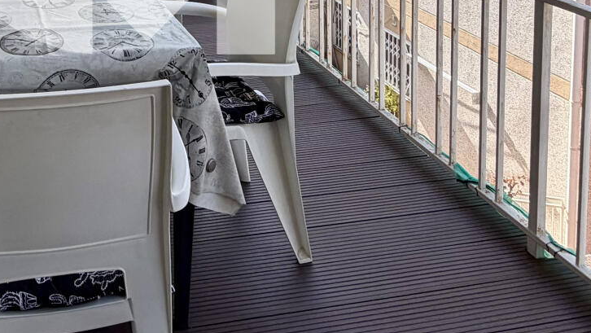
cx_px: 101
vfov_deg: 24.0
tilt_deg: -6.5
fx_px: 658
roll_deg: +2.9
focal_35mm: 42
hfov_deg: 45.4
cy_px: -129
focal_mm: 2.22
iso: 40
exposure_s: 1/514
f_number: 2.2
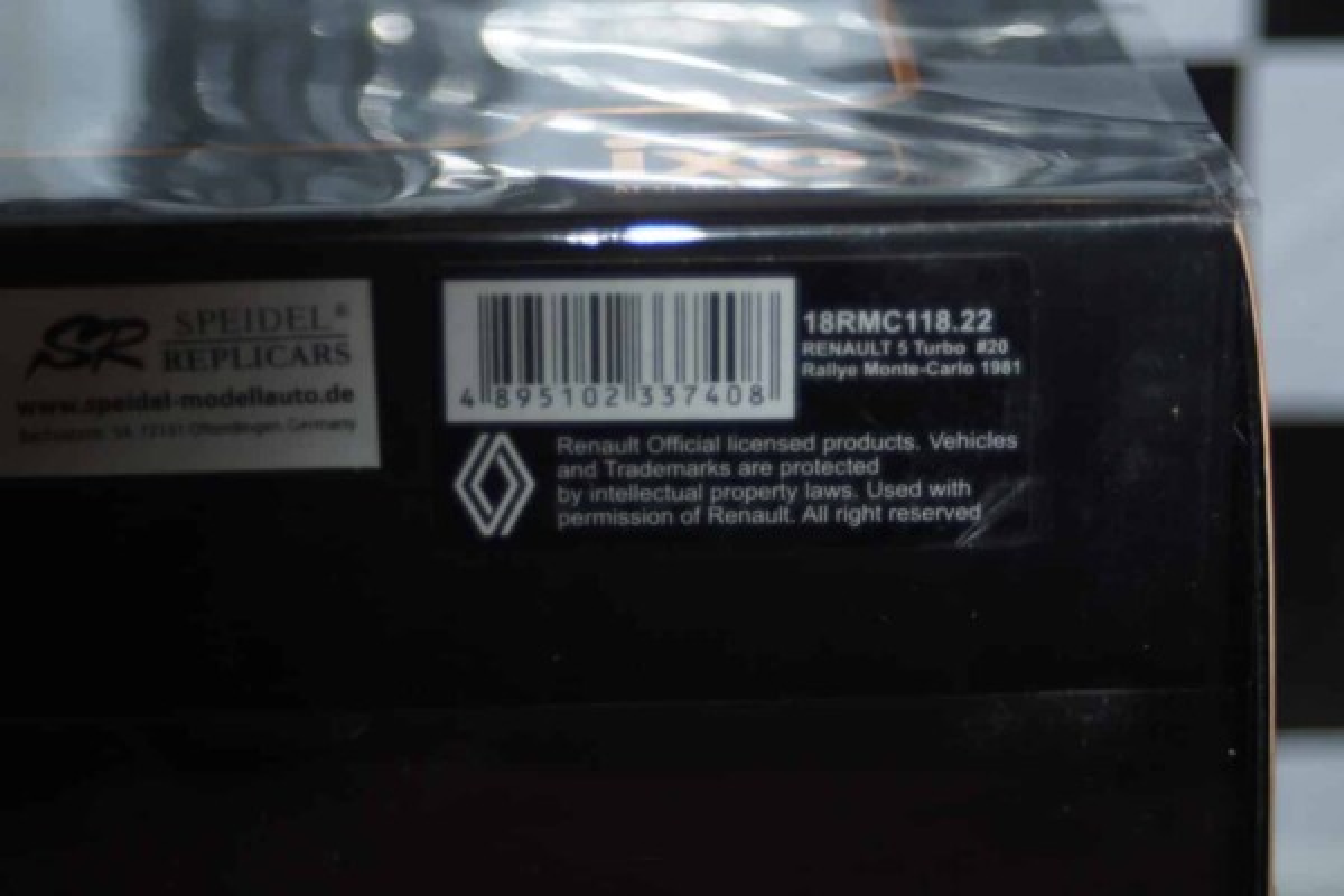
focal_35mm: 90
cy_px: 448
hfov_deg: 22.6
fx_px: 3360
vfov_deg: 15.2
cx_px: 672
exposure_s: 1/60
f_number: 5.6
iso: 200
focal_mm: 60
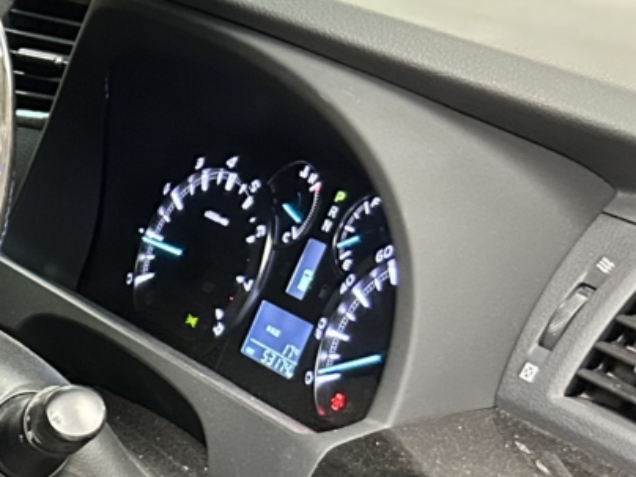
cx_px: -496
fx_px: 1892
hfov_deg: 16.2
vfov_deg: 13.9
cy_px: 600
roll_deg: +1.5
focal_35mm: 103
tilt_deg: -26.4
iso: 400
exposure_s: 1/33
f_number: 1.5
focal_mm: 5.7
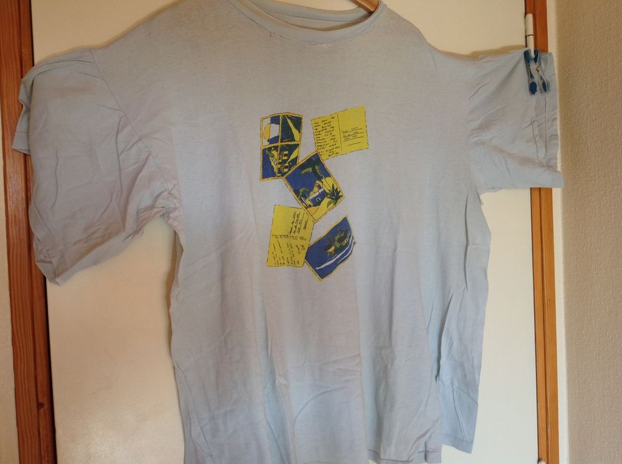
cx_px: 311
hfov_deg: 52.7
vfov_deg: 40.6
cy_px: 232
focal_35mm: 35
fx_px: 628
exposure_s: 1/30
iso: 64
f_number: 2.4
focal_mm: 4.28
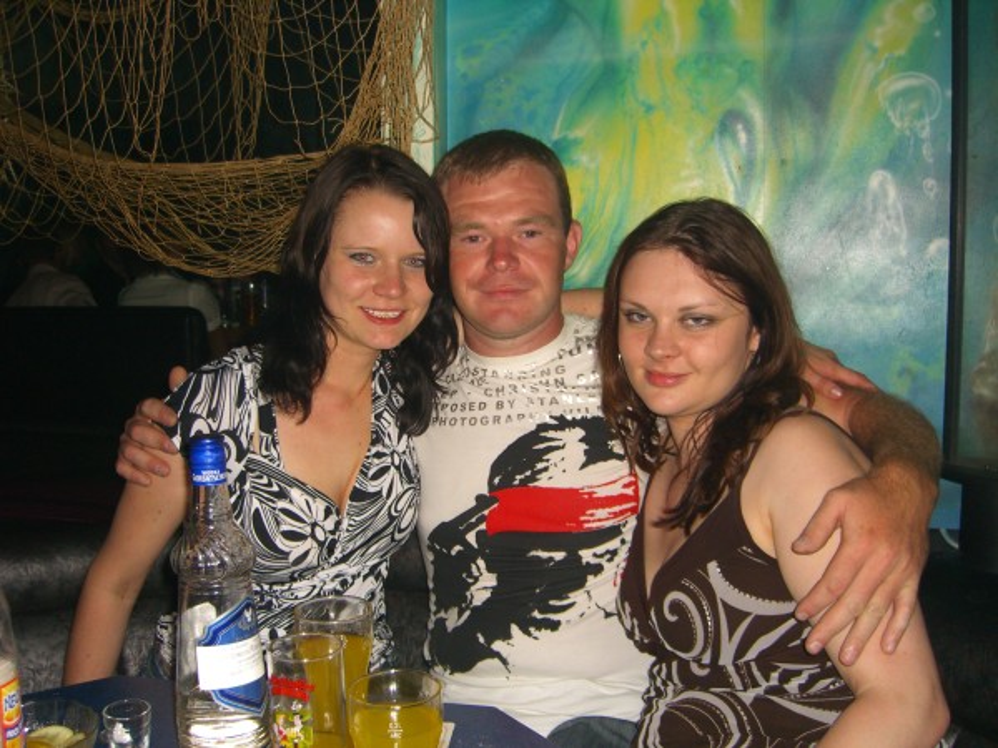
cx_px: 499
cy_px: 374
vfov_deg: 37.7
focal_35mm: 38
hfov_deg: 49.0
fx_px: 1096
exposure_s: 1/60
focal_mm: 7.9
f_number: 2.8
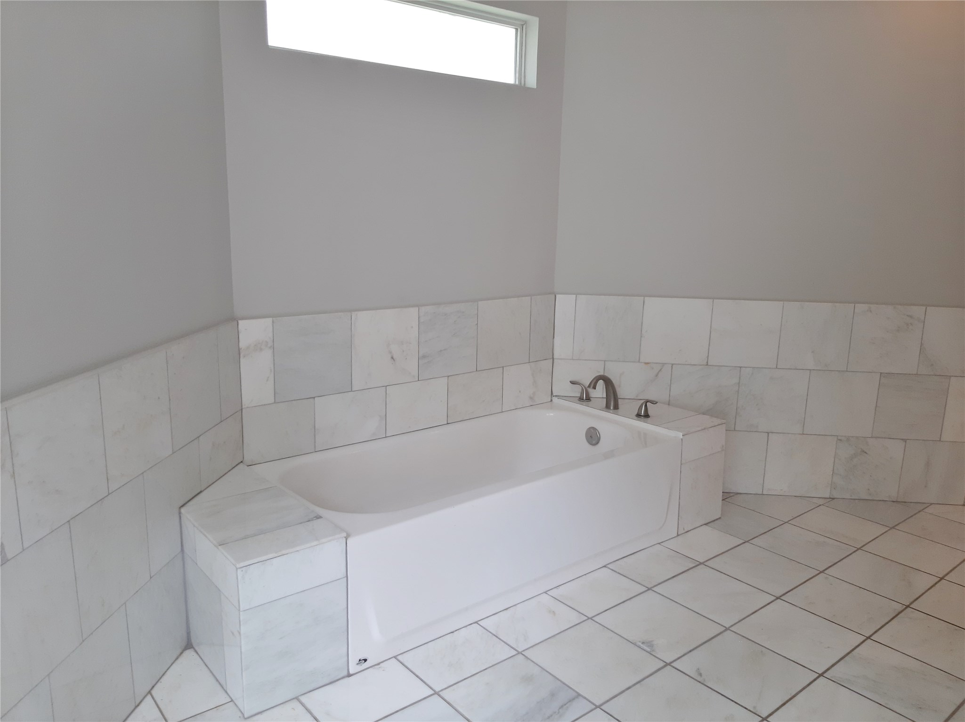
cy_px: 361
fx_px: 724
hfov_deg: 67.3
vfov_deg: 53.0
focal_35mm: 26
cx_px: 482
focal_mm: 3.93
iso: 40
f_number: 1.7
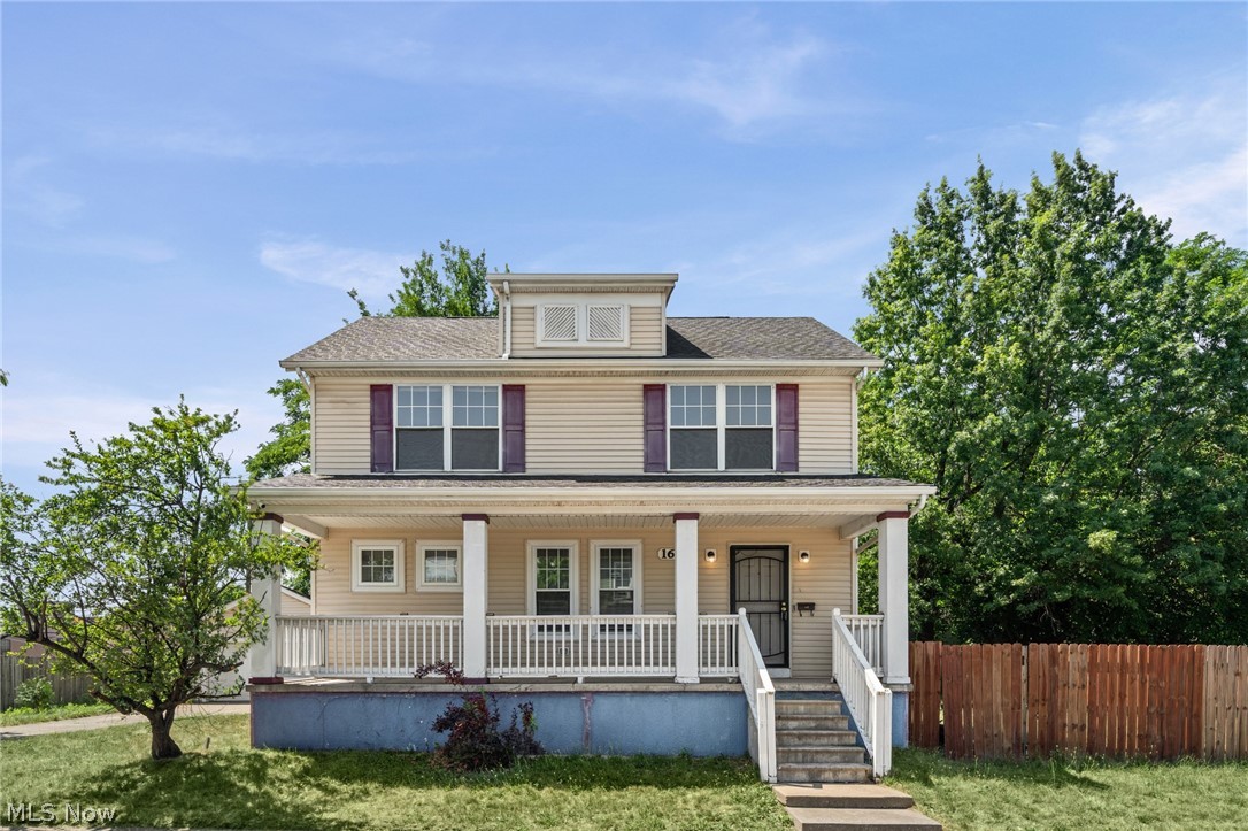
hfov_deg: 90.0
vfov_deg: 67.3
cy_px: 416
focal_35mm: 18
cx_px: 624
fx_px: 624
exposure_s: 1/160
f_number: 9
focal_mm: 18
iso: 250
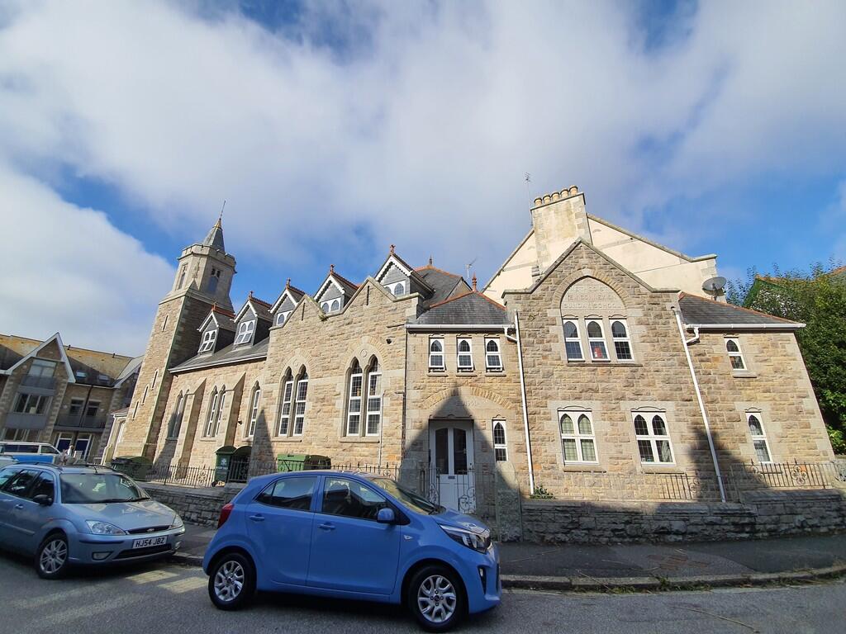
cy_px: 317
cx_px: 423
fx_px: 318
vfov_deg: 89.9
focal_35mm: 13
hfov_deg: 106.2
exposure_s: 1/1204
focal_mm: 1.8
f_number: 2.2
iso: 50
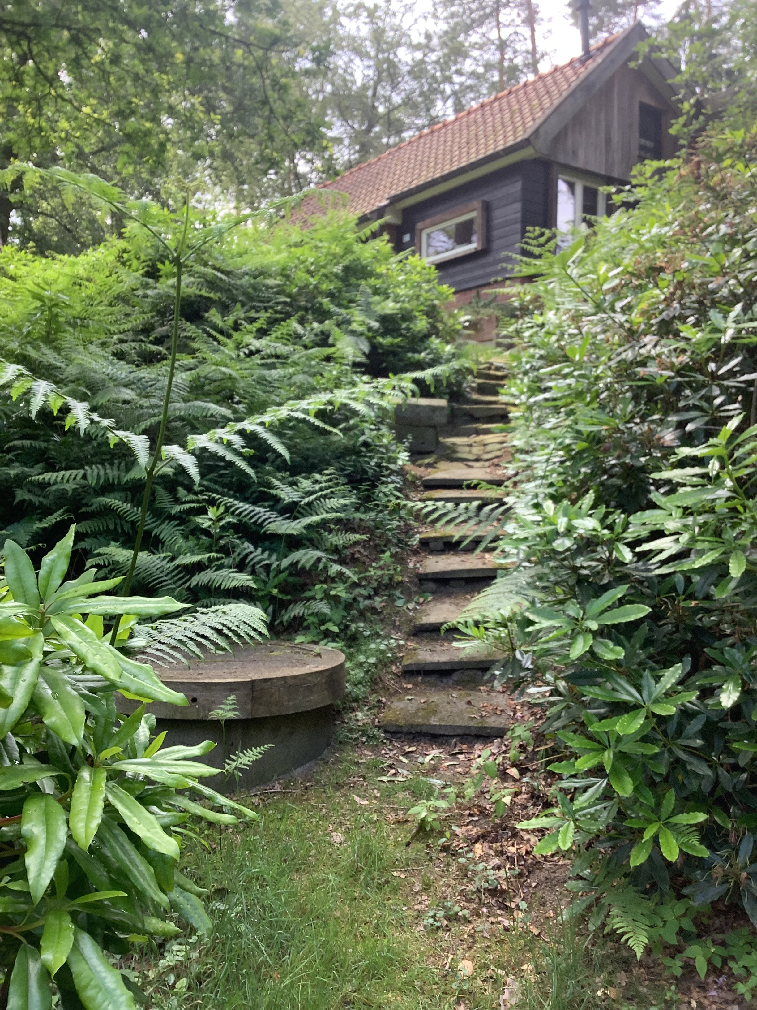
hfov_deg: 45.4
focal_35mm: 31
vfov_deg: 58.4
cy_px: 505
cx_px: 378
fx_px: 904
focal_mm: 3.3
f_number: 2.4
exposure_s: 1/100
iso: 40
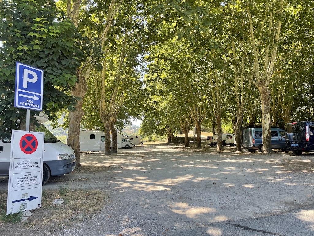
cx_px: 157
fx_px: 236
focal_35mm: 26
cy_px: 118
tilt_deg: +4.0
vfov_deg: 53.1
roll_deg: -0.7
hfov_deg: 67.3
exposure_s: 1/321
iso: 32
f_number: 1.6
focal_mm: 4.2
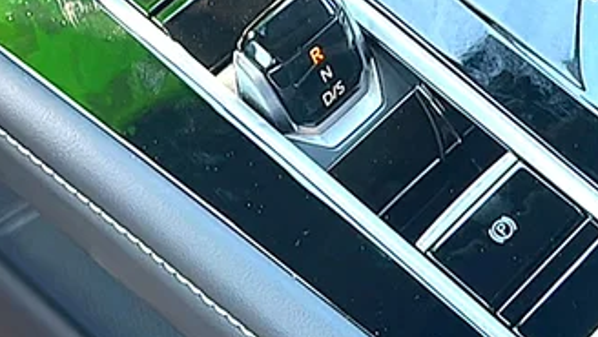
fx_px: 1365
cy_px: 3
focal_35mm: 86
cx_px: 489
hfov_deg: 24.3
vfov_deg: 13.9
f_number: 1.78
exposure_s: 1/113
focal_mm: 6.86
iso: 125
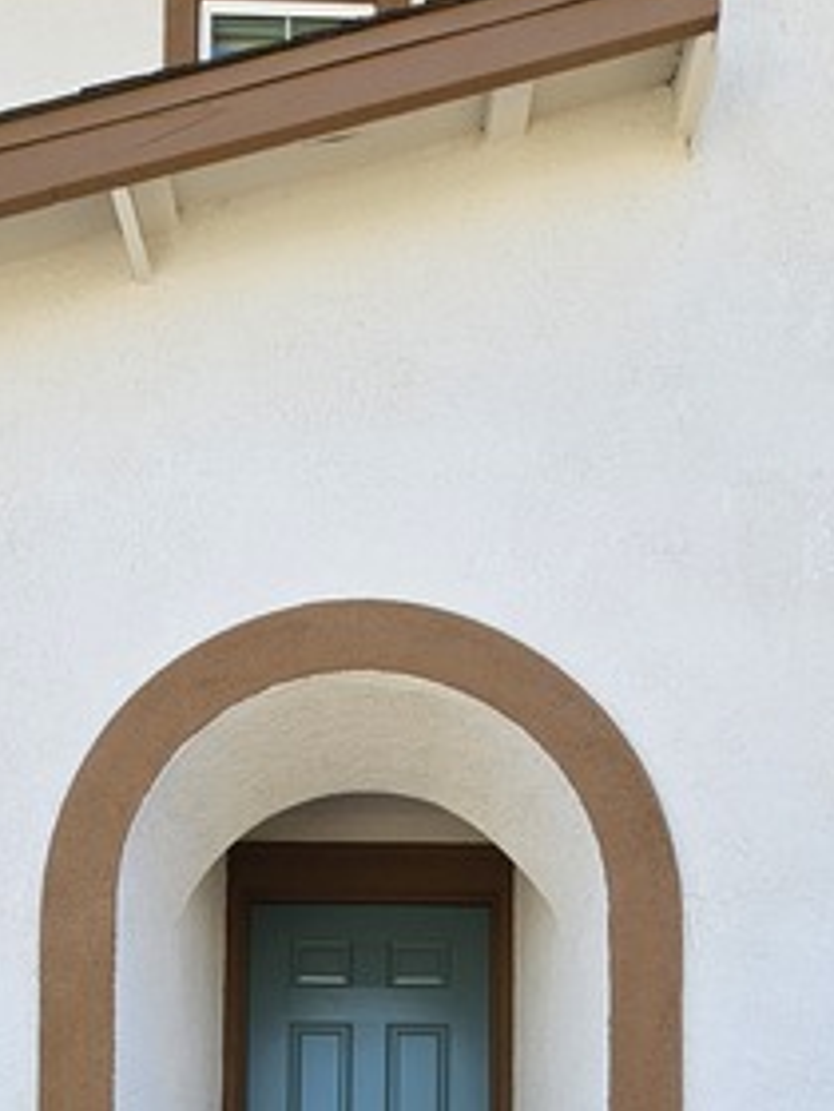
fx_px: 996
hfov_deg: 45.4
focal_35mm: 31
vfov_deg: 45.1
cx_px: 373
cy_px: 1204
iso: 64
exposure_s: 1/736
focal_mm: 2.2
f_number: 2.2
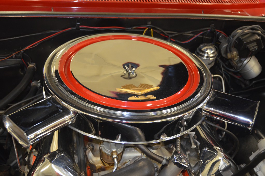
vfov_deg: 30.7
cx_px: 132
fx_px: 320
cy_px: 88
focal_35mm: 44
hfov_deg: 45.0
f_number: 4
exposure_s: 1/60
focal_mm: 29
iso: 1400
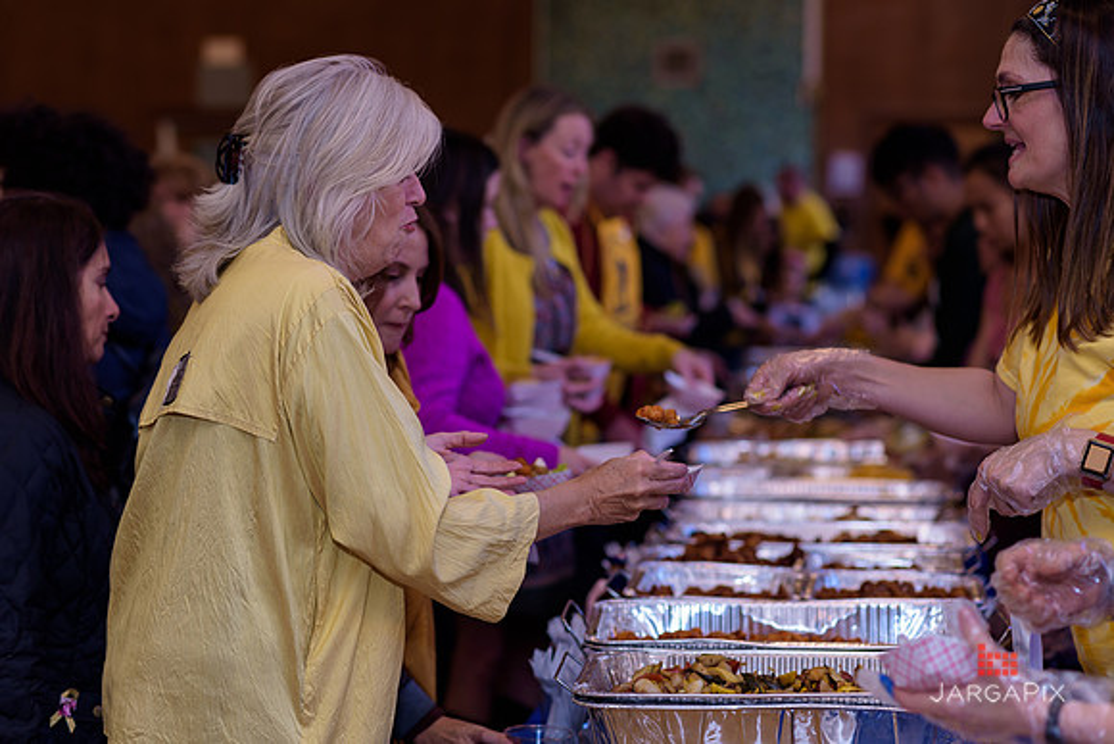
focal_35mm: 85
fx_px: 2631
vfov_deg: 16.1
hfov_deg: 23.9
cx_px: 557
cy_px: 372
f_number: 2.8
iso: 160
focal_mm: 85
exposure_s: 1/125
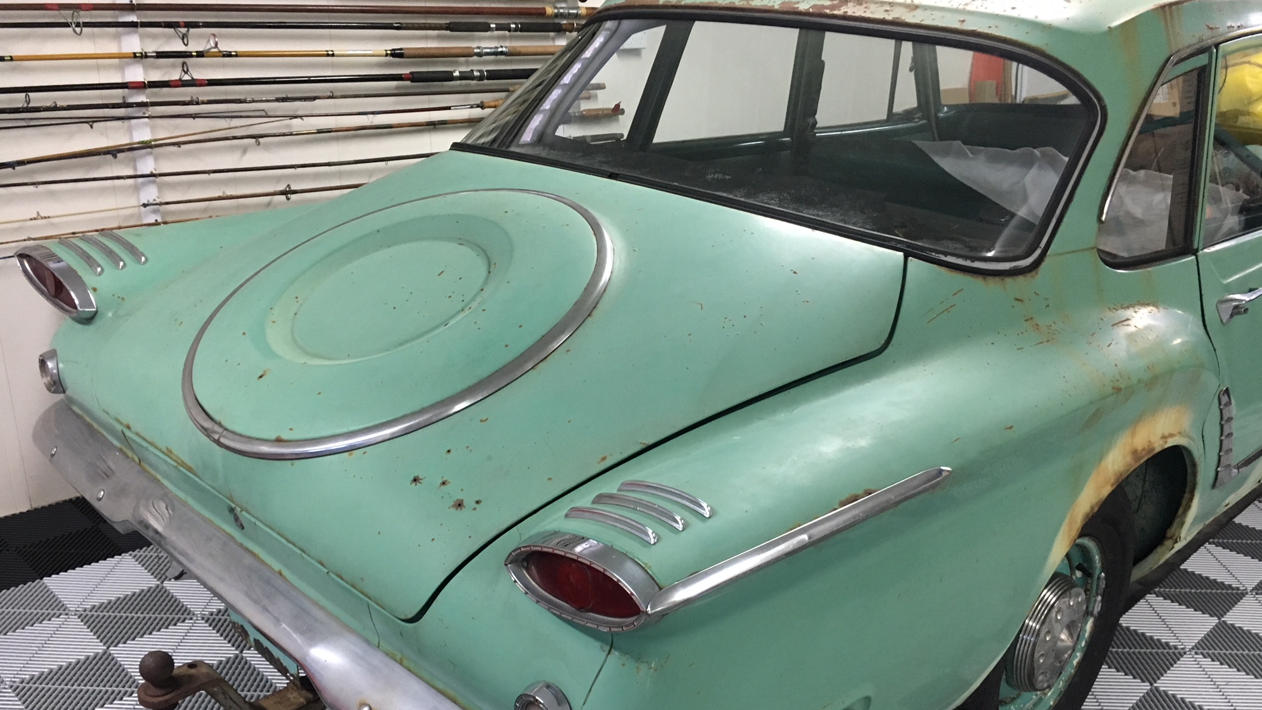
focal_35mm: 32
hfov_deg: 61.0
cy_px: 448
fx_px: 1071
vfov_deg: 36.5
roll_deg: -1.2
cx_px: 639
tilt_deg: -21.1
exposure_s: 1/33
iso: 160
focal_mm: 4.15
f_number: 2.2
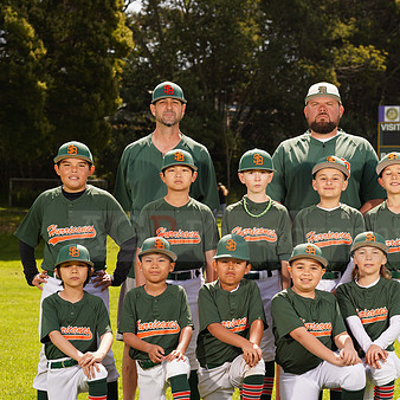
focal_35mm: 146
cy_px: 227
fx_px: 1909
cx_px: 267
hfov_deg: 11.9
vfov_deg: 12.0
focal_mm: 100
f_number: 9
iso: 100
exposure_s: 1/160
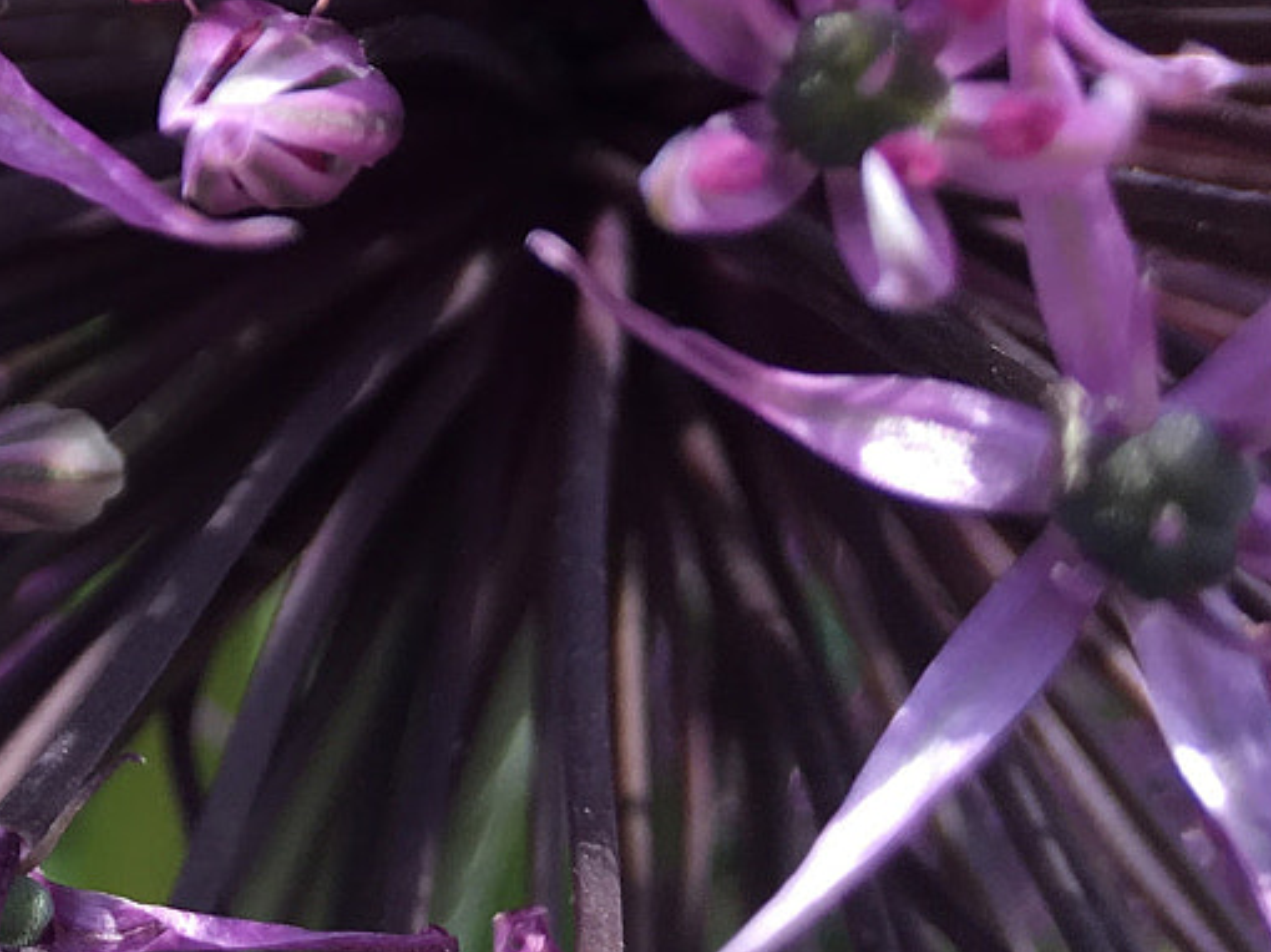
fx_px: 3340
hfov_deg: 18.8
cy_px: -444
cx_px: -668
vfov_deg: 15.1
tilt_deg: -20.9
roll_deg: -1.0
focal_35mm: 91
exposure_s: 1/207
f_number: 2.2
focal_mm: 4.15
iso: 25
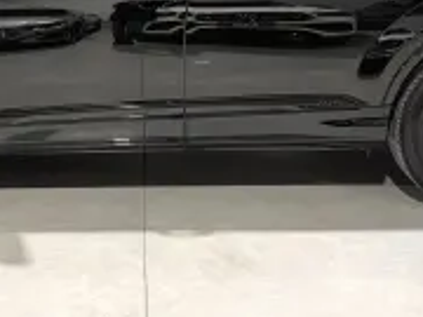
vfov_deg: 28.6
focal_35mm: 48
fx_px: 587
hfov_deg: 39.4
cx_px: 157
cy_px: 9
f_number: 1.78
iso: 160
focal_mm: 6.76
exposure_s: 1/50
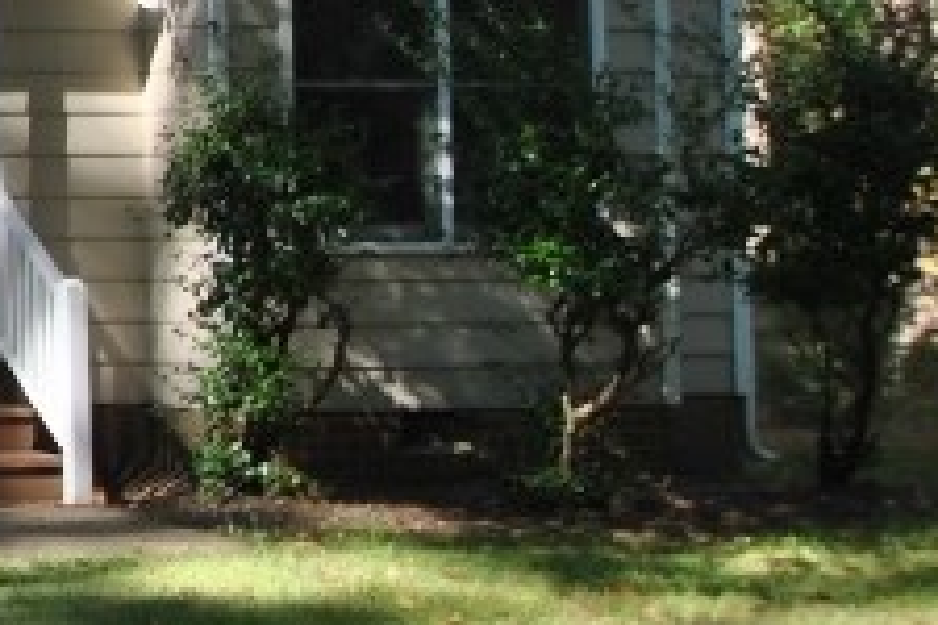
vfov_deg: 11.6
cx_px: -946
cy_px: -73
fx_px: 3030
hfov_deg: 14.5
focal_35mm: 116
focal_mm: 17
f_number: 5.6
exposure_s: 1/125
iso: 100
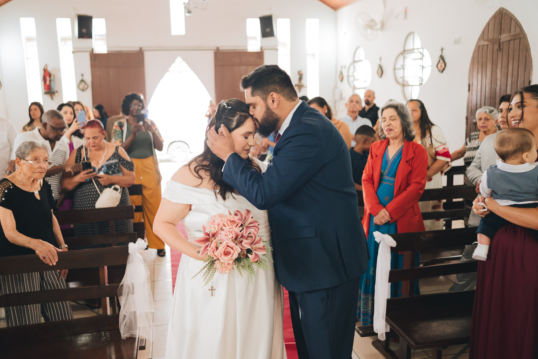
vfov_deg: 43.8
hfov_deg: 62.2
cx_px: 256
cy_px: 159
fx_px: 446
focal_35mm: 30
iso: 2500
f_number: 1.8
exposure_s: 1/400
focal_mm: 24
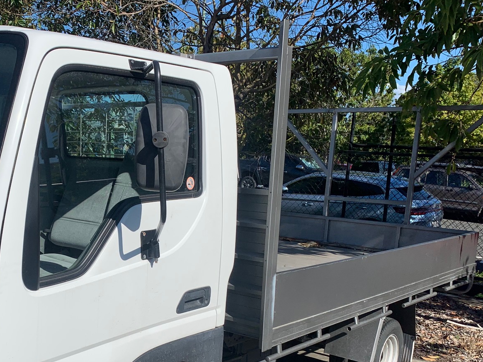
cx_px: 122
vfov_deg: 31.7
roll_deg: -0.9
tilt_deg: -9.4
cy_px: 265
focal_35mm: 45
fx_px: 628
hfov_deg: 40.9
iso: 25
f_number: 1.8
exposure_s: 1/3521
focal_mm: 4.25
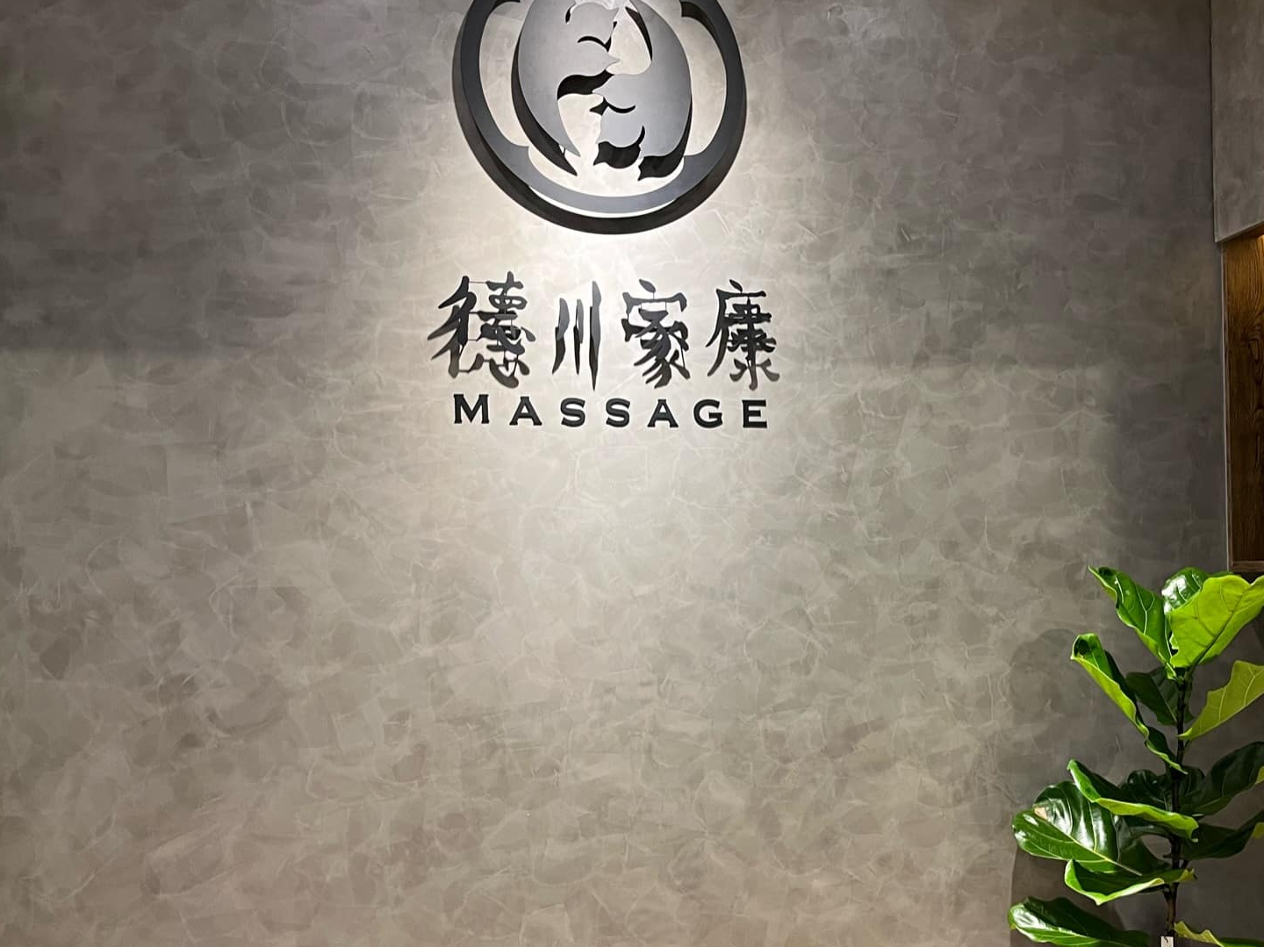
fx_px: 1351
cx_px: 820
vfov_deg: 38.4
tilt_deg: -1.8
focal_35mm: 37
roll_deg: +1.6
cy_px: 586
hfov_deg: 49.5
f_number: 1.6
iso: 200
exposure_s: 1/60
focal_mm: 5.1
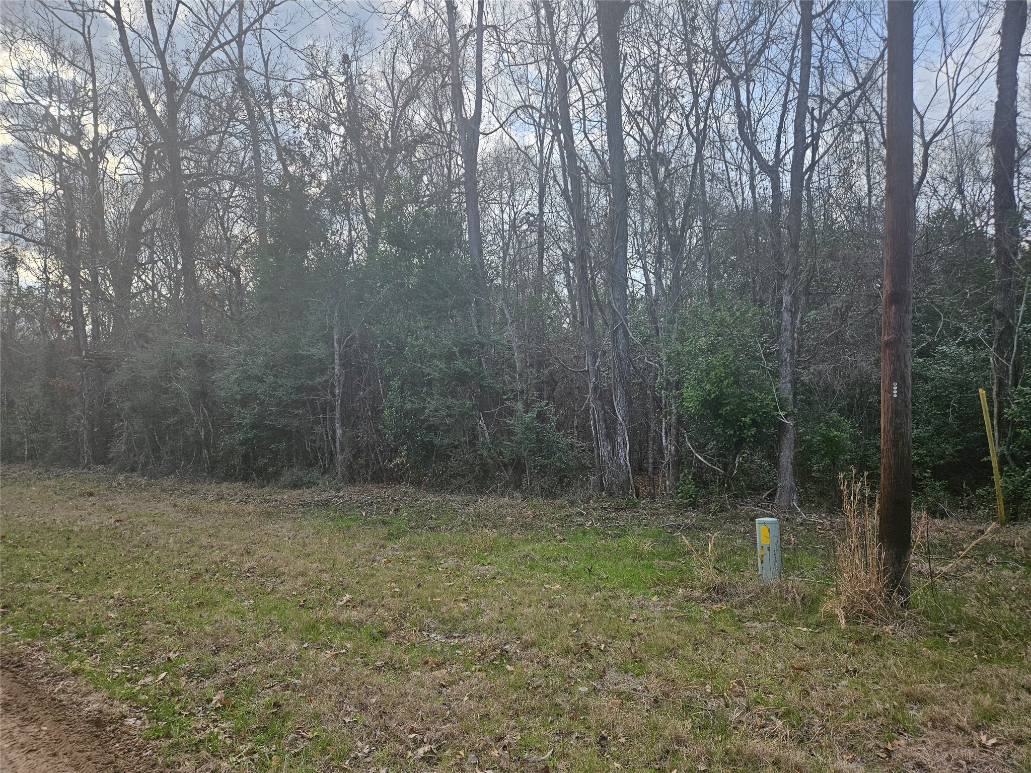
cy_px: 386
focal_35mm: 23
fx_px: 685
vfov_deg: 58.9
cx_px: 516
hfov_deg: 73.9
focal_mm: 5.4
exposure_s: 1/1108
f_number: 1.8
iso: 50
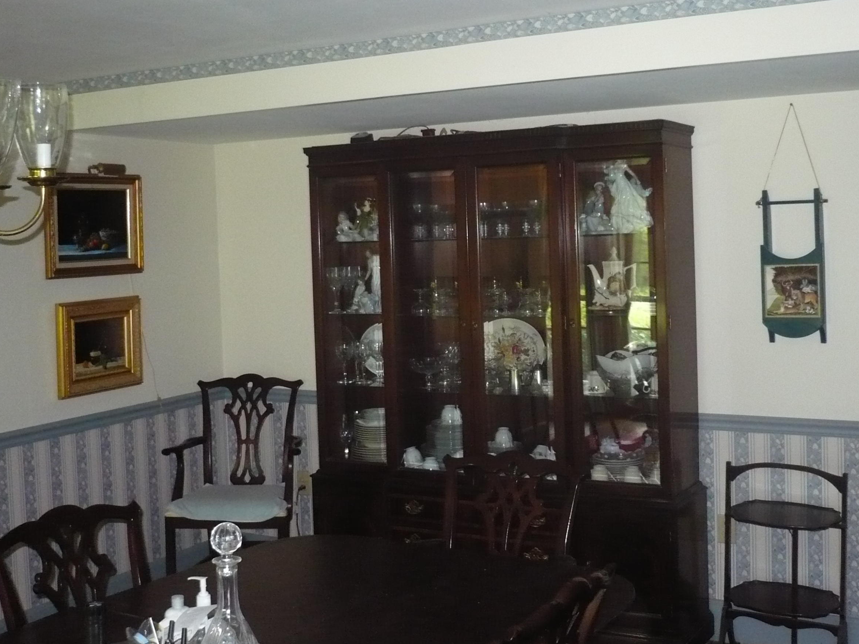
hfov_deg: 42.1
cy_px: 249
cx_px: 454
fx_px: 1117
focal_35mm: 45
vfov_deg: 32.1
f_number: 2.8
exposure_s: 1/30
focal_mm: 5.8
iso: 400
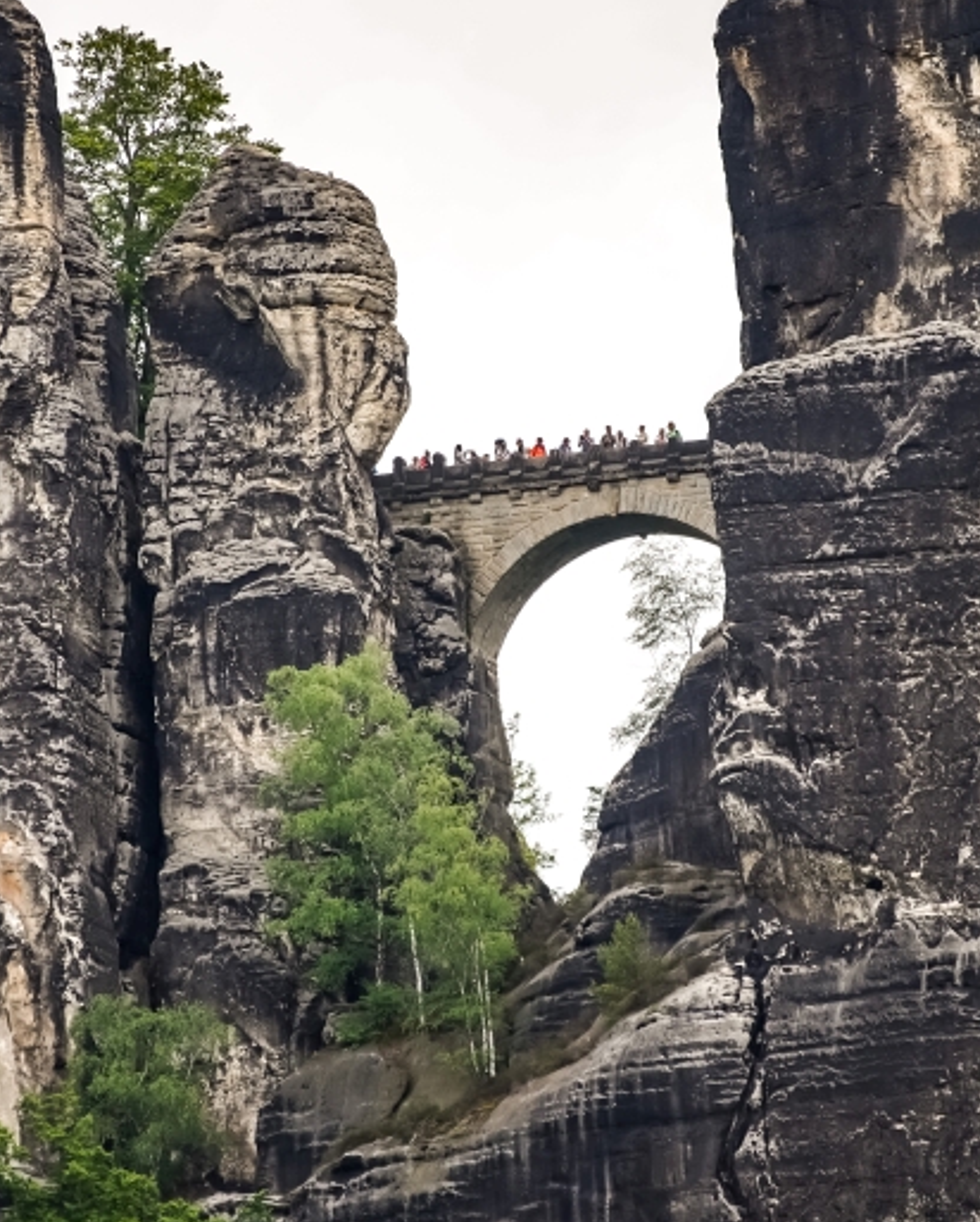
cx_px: 511
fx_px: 16984
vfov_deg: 4.1
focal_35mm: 469
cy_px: 541
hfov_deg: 3.3
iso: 200
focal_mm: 251
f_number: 6.3
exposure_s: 1/320
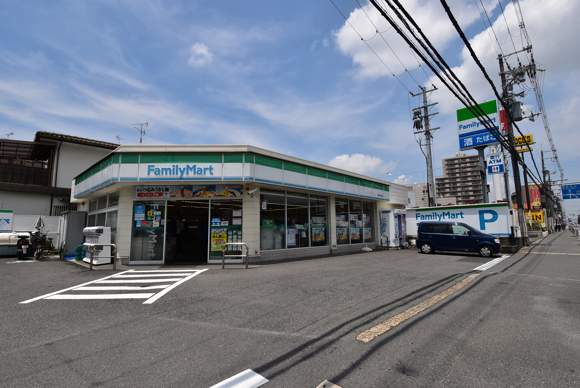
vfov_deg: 69.8
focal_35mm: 17
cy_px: 194
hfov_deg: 92.4
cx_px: 290
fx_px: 278
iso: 220
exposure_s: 1/500
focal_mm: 11.5
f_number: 11
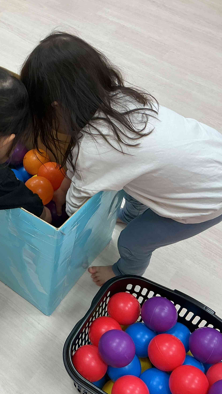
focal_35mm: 43
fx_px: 450
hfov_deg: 26.7
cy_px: 201
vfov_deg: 47.4
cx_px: 18
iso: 25
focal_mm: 3
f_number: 1.8
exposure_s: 1/100
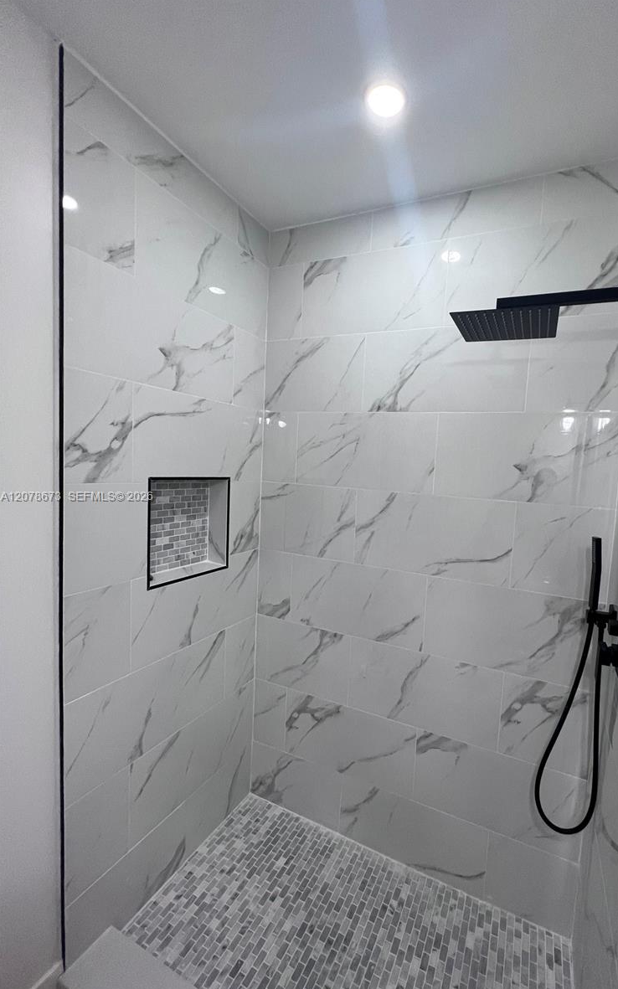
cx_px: 375
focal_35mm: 14
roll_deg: -2.0
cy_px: 497
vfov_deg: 105.3
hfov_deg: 77.6
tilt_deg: -2.5
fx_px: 377
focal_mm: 1.57
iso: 125
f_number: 1.8
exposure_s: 1/120
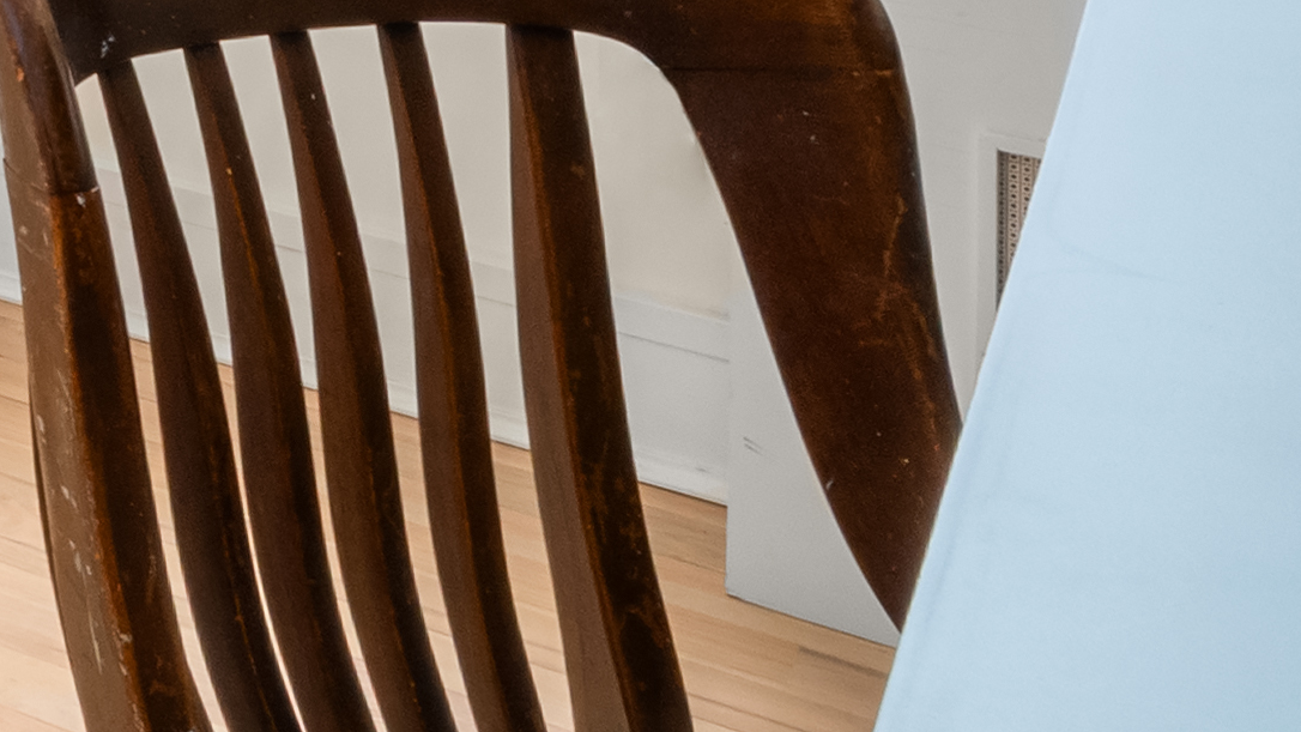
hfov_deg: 17.0
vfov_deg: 12.4
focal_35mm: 81
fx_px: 2794
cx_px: -1471
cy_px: -902
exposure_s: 2.5
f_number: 20
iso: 500
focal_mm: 14
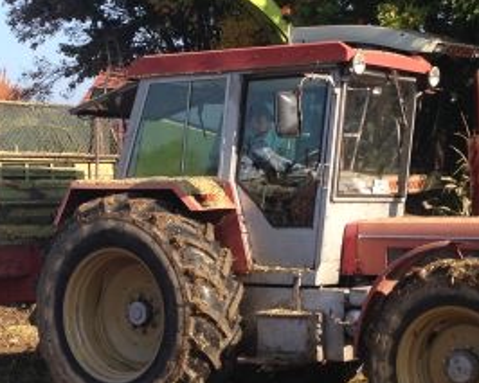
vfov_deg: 15.9
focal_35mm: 97
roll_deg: +1.0
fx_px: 1376
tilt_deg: +0.2
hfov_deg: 19.8
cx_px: 223
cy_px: 209
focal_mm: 4.12
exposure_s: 1/797
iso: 50
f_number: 2.4
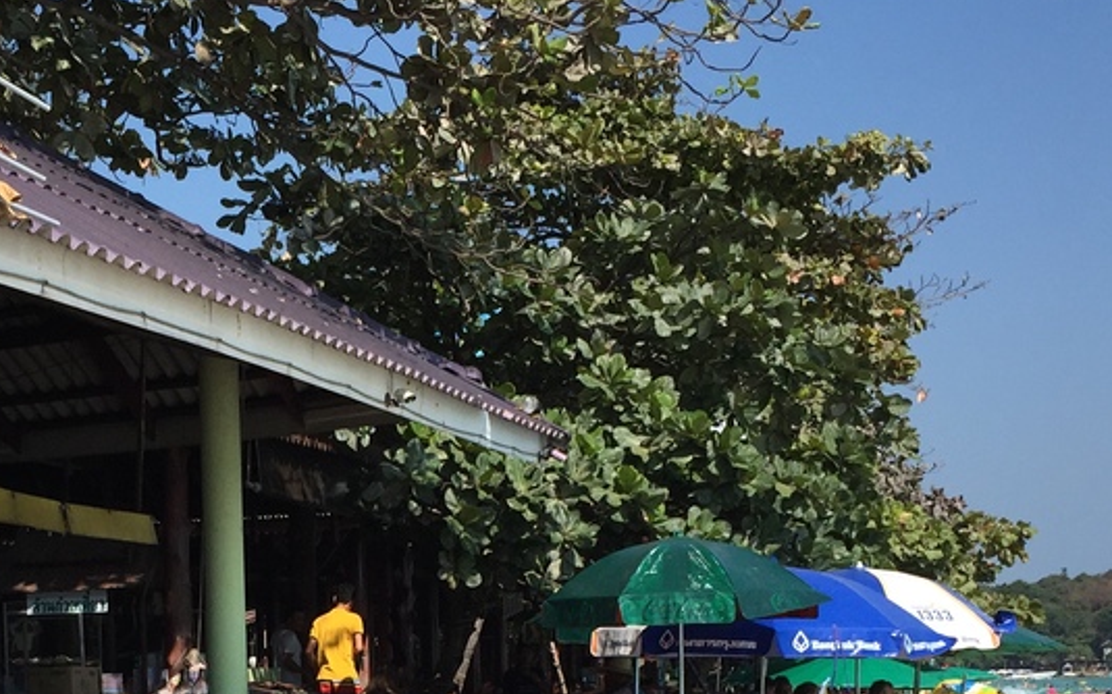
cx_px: 285
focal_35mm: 69
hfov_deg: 29.3
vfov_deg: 18.1
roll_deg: +0.0
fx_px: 2090
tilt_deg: -1.7
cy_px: 771
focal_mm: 4.15
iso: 32
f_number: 2.2
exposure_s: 1/3049
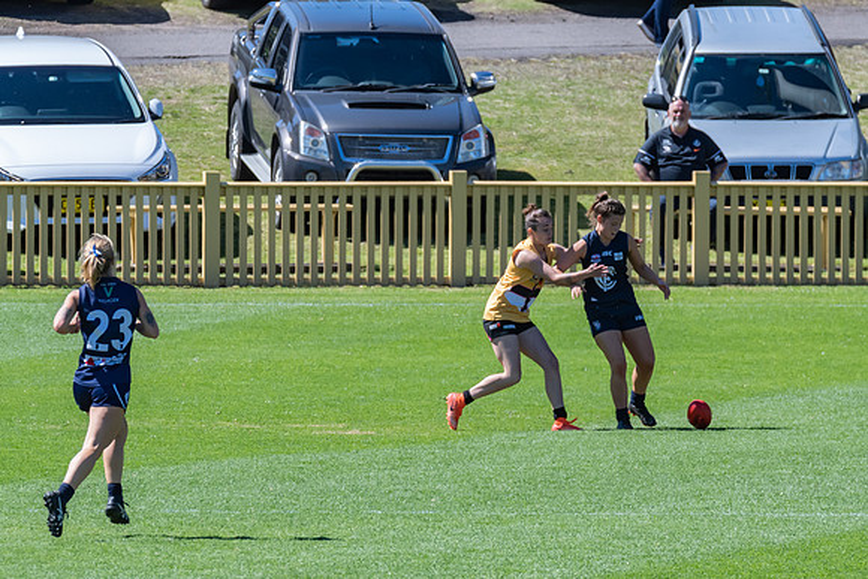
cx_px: 518
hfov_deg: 2.6
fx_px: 19440
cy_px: 305
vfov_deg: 1.7
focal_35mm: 806
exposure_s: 1/1250
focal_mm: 450
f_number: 11
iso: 800
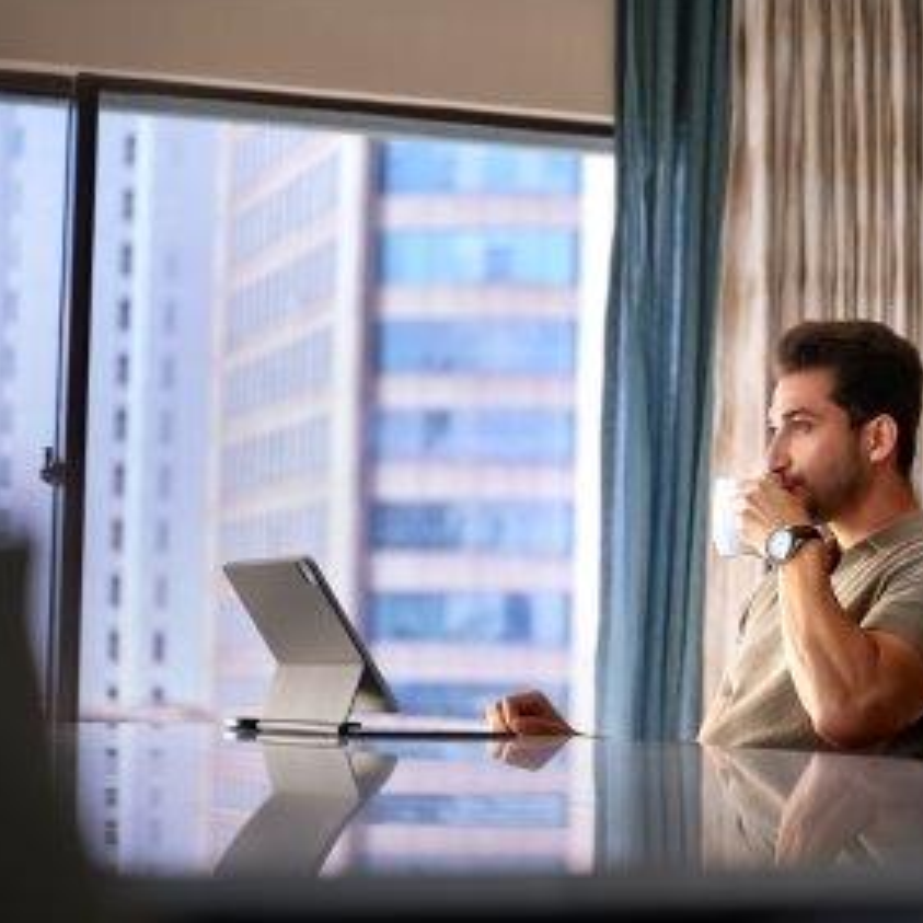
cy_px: 475
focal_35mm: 95
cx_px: 709
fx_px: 2866
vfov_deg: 18.3
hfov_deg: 18.2
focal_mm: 70
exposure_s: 1/200
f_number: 2.8
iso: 200
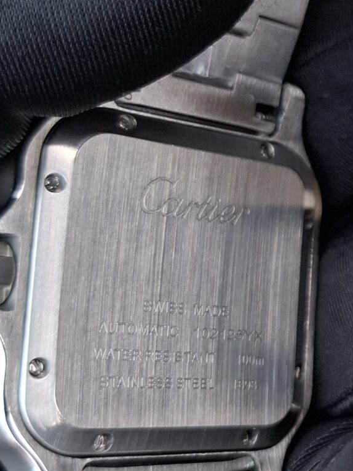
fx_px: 1047
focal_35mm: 77
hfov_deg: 17.5
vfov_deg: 25.3
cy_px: 173
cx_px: 507
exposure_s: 1/100
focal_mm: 5.54
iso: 50
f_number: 1.8
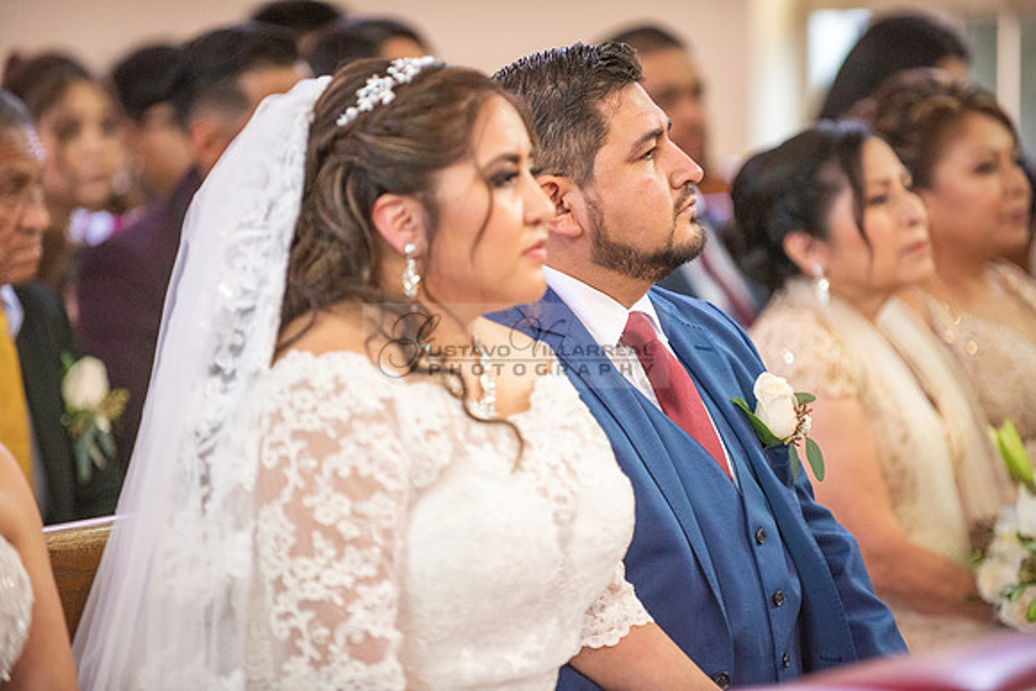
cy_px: 346
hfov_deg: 10.3
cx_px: 518
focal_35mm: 200
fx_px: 5757
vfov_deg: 6.9
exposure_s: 1/250
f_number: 2.8
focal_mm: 200
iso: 2000
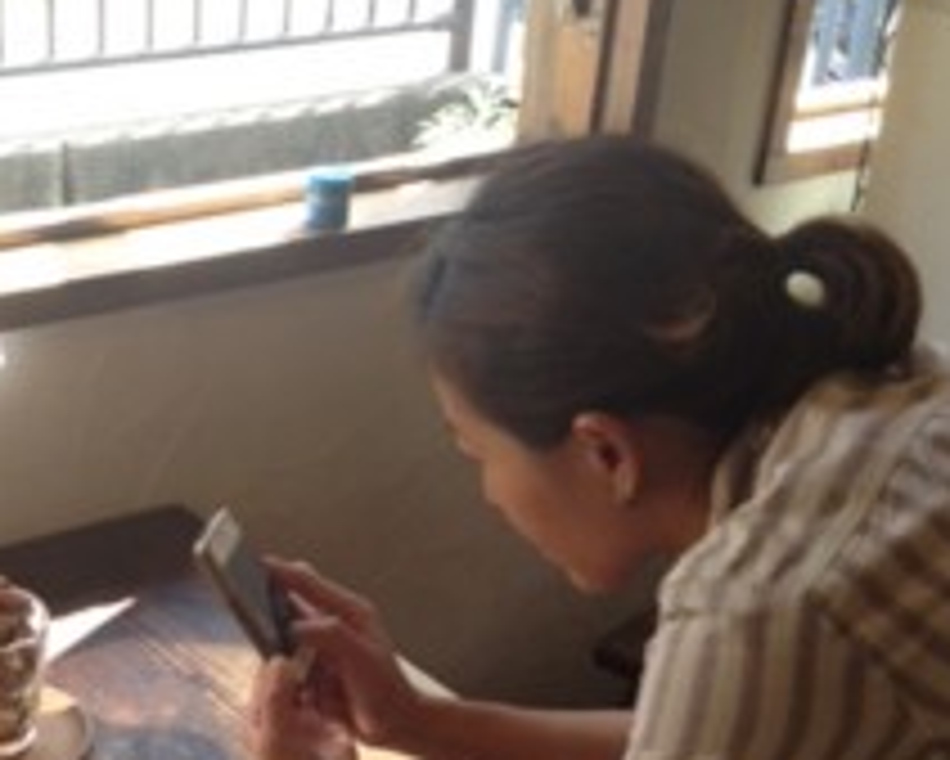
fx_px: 2053
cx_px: 324
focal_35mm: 73
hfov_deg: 25.9
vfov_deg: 20.6
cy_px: 684
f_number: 2.4
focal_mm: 4.28
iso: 80
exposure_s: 1/120
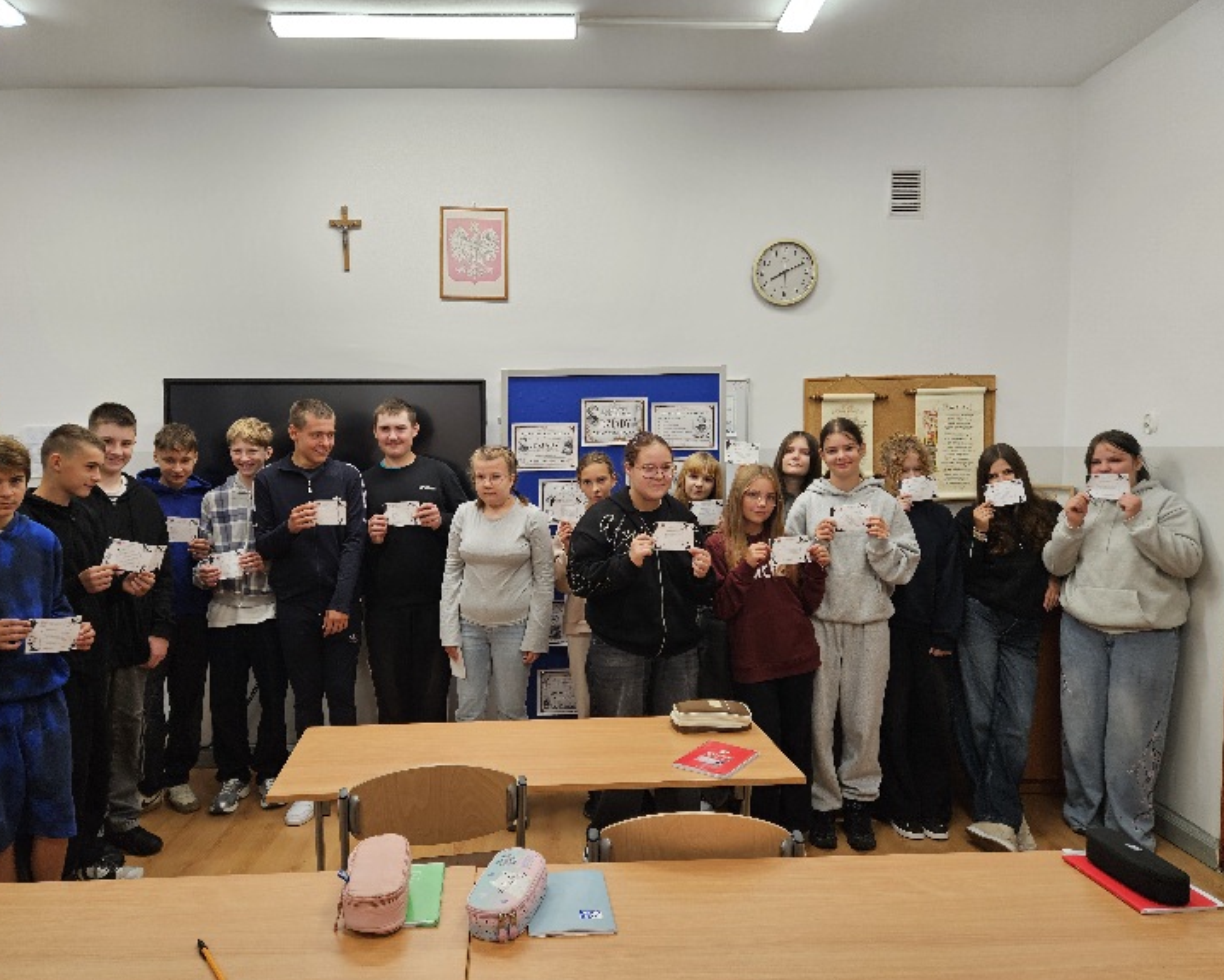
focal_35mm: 25
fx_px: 906
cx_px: 576
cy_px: 508
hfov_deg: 68.0
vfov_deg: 56.8
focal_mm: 5.4
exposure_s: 1/100
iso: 100
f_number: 1.8
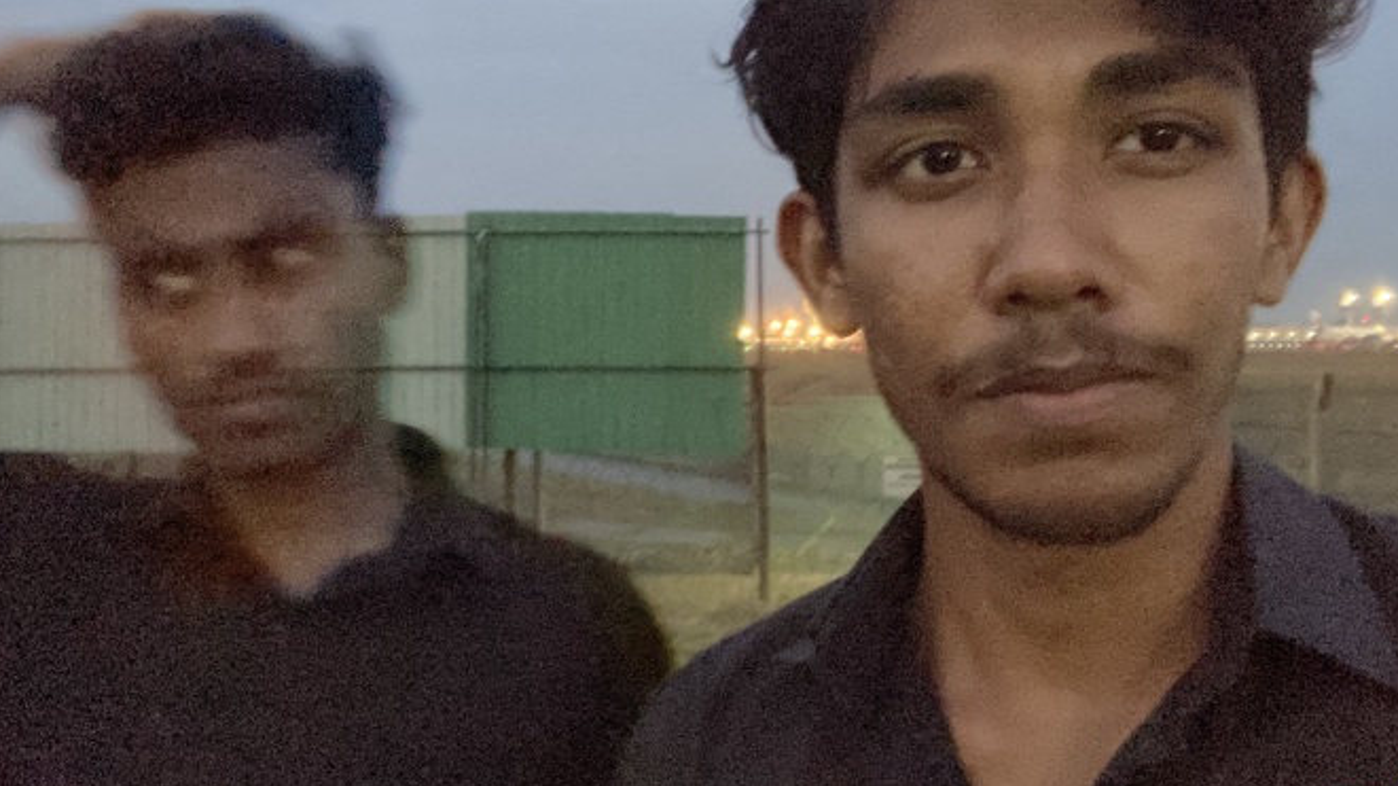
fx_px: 1371
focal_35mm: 37
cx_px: 707
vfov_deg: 31.9
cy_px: 335
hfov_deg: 54.0
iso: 2000
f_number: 2.2
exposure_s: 1/17
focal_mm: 2.87
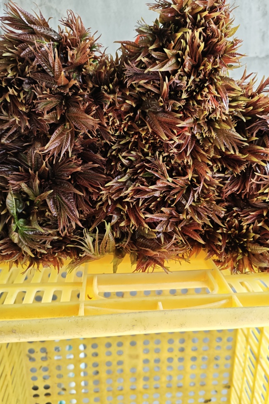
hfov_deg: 43.6
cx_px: 145
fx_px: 336
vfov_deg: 61.9
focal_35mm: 30
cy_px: 198
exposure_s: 1/200
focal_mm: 4.94
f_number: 1.5
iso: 100
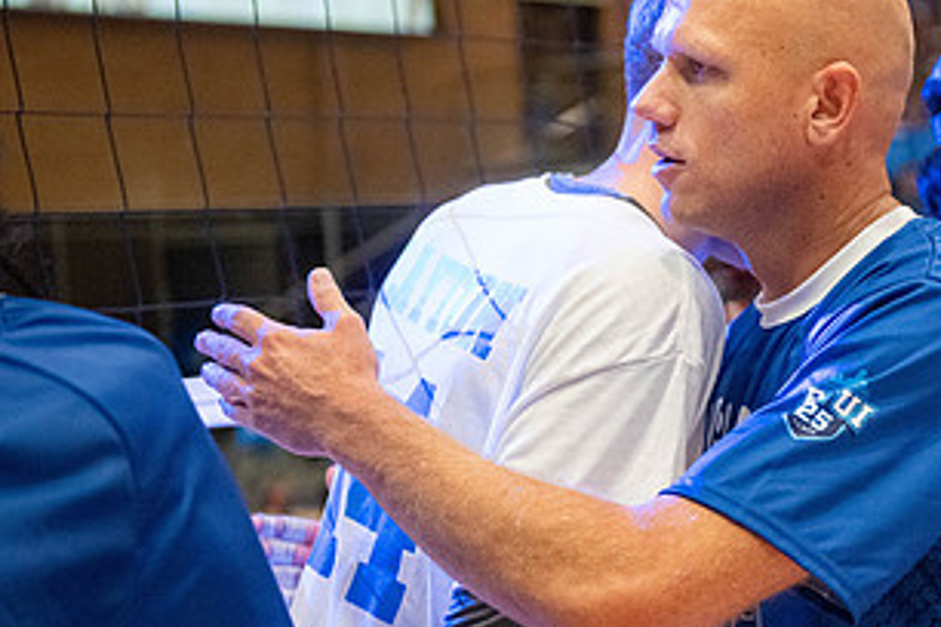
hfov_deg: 21.8
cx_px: 861
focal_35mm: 91
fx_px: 2378
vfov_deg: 15.0
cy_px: 260
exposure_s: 1/640
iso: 6400
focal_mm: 48
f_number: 2.8
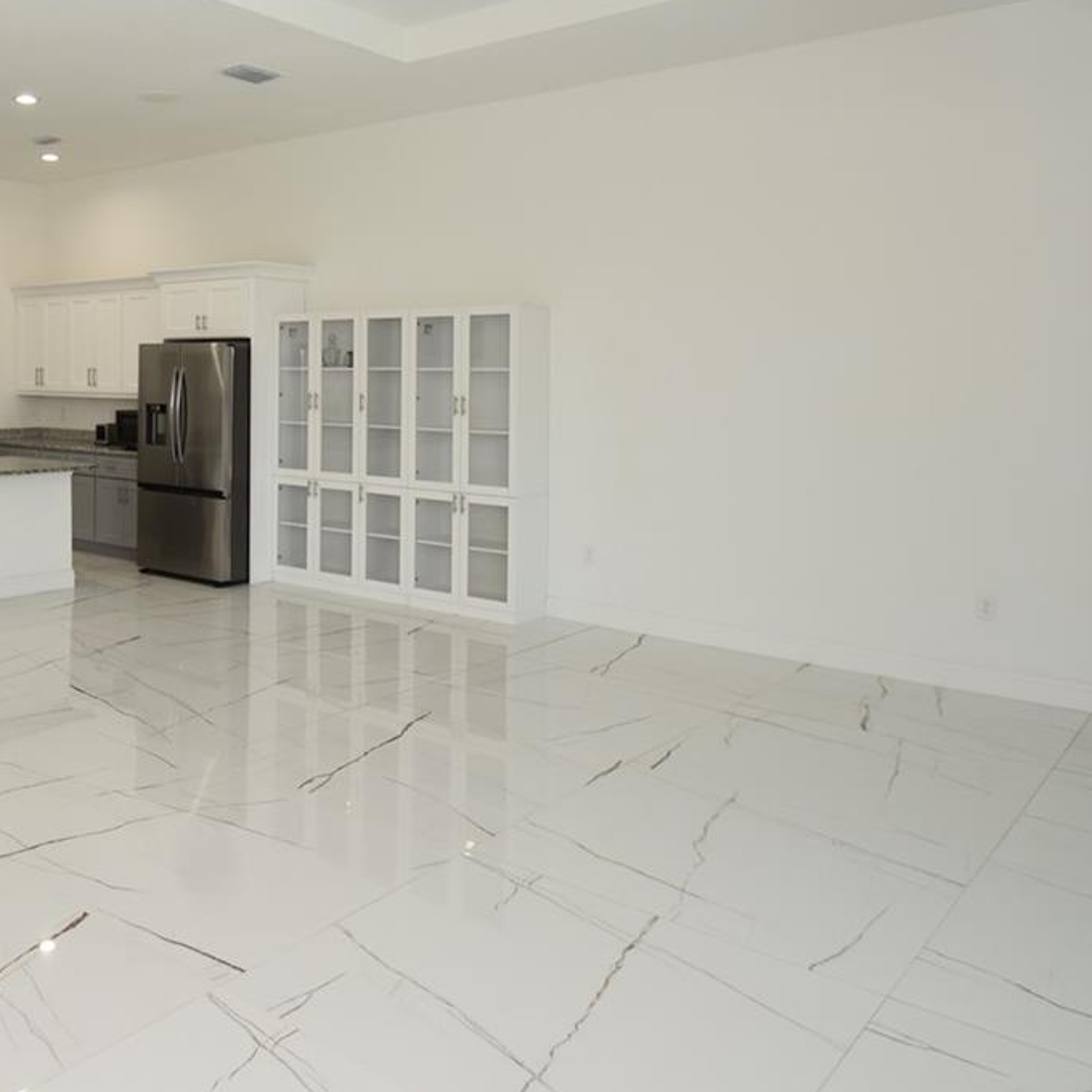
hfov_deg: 49.9
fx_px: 1071
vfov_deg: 53.1
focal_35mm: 30
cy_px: 373
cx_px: 177
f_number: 4
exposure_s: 1/60
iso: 200
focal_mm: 10
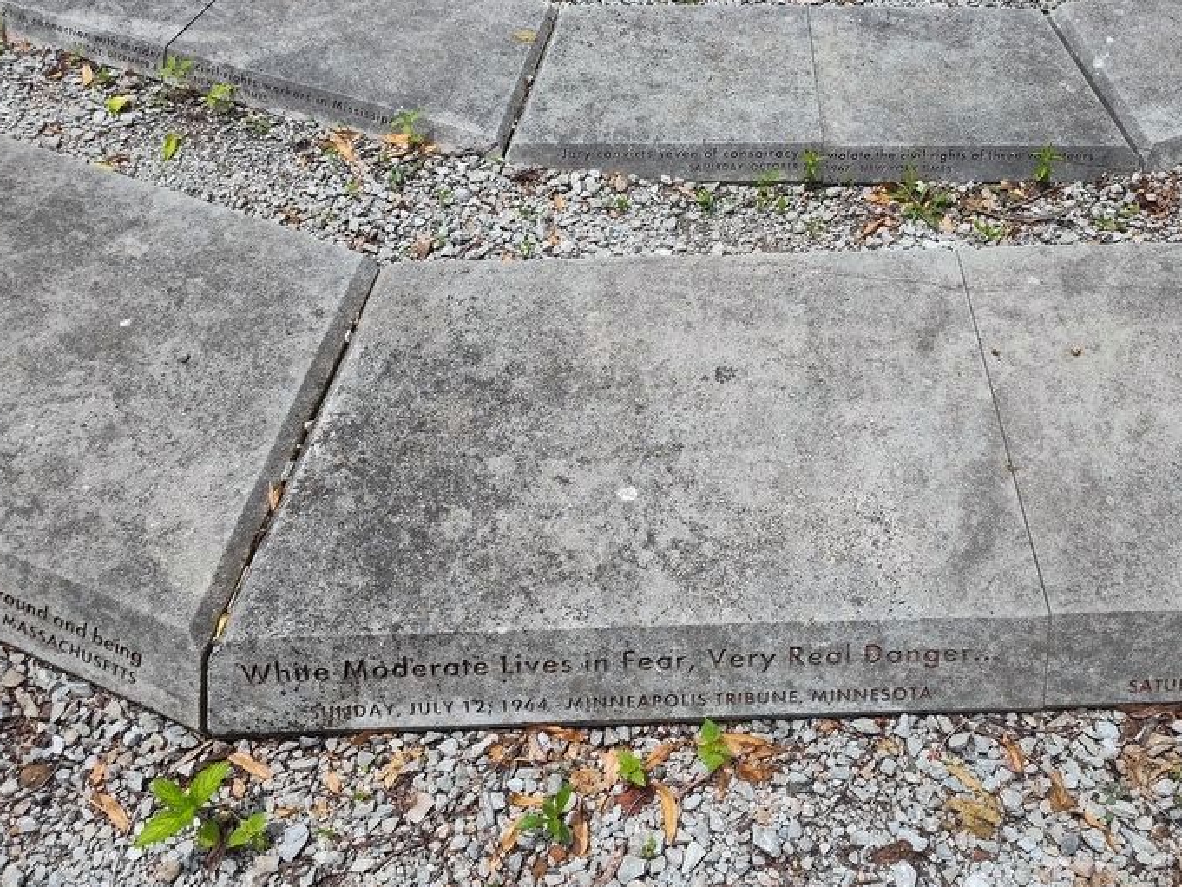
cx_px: 668
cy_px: 488
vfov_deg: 51.3
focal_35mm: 27
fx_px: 922
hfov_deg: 65.1
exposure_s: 1/1057
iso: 100
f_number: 1.8
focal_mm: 5.56
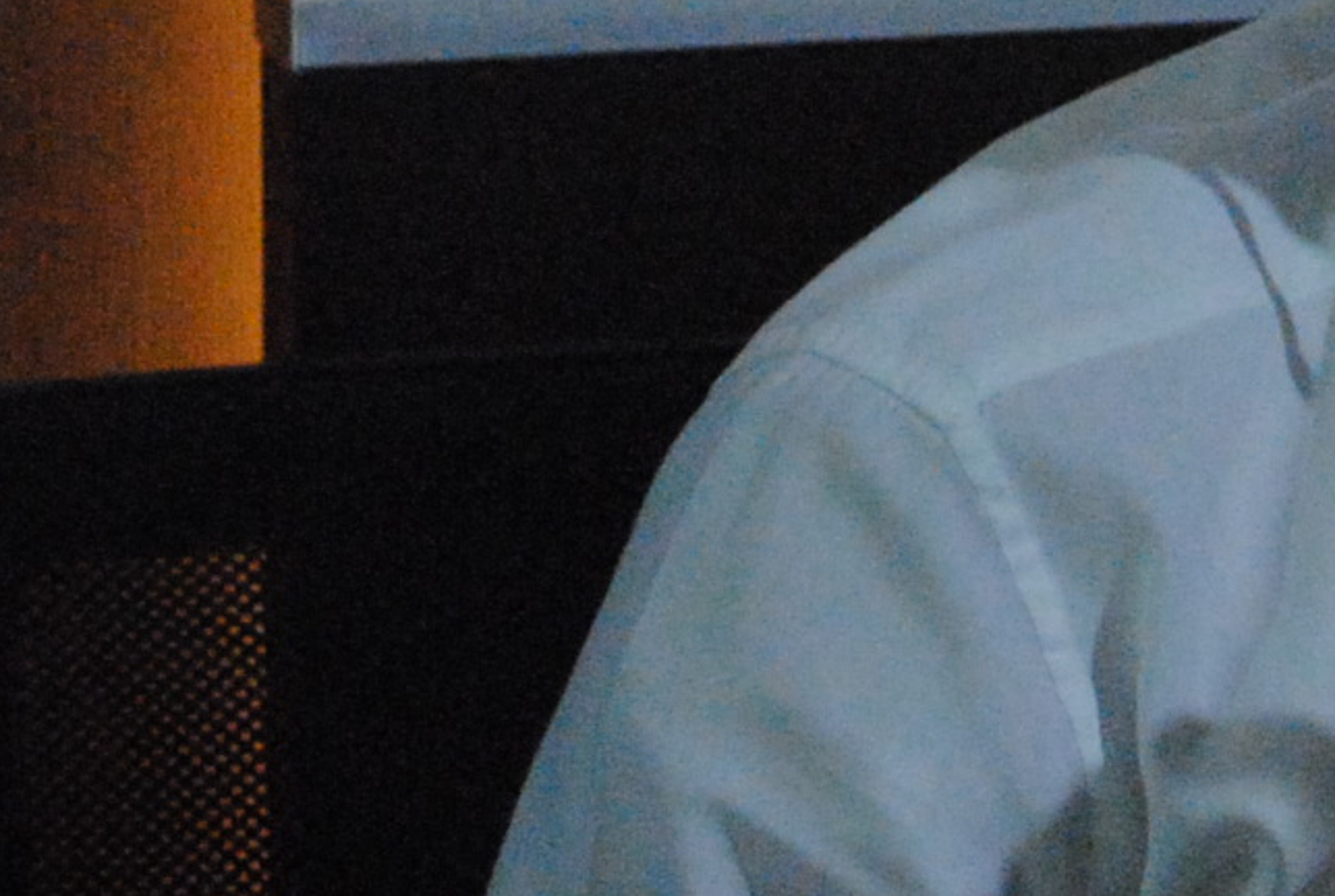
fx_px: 10031
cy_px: -896
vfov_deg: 5.0
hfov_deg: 7.5
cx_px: 1932
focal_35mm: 270
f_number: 5.3
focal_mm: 40
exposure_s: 1/13
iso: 1600
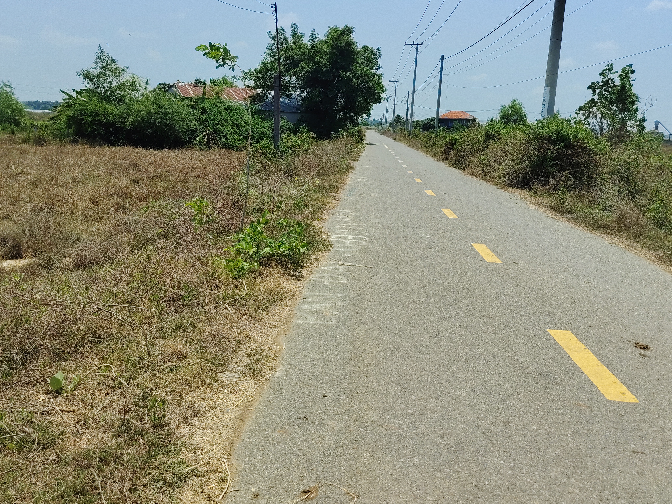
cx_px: 308
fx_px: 582
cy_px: 196
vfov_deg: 46.5
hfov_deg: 59.9
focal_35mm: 30
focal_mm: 5.25
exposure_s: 1/1244
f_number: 1.75
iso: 100
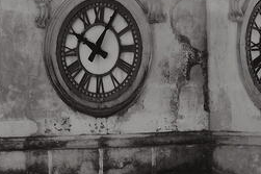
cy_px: 59
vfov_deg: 1.3
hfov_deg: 1.9
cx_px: 157
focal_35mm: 1076
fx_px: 7796
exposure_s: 1/2200
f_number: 5.6
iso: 800
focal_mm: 300
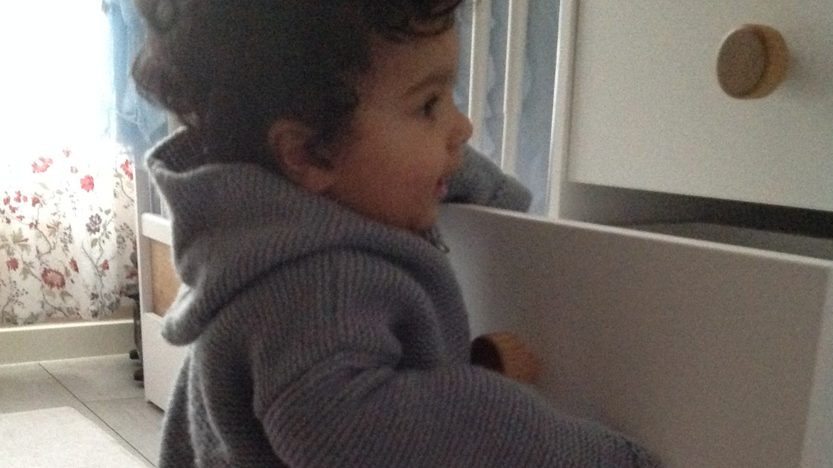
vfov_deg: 22.4
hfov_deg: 39.9
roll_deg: -1.8
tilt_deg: -18.6
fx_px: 1148
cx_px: 416
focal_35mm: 52
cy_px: 442
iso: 800
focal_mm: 4.28
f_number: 2.4
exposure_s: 1/15
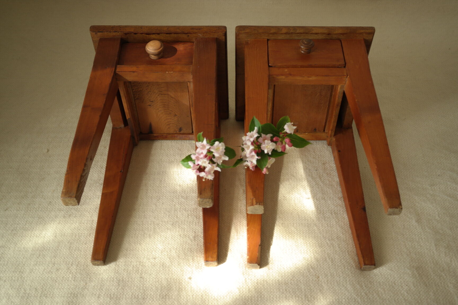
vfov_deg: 31.2
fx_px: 547
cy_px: 152
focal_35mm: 43
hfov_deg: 45.4
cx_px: 229
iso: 400
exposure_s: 1/25
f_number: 5.6
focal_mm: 28
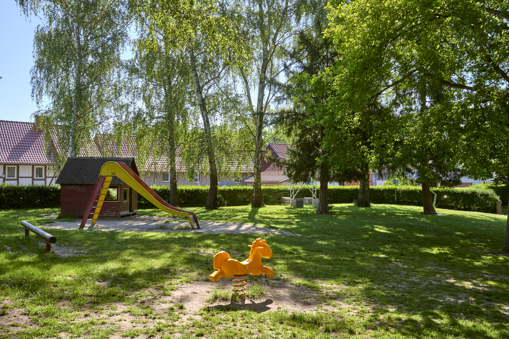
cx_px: 254
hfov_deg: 54.4
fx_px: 495
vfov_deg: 37.9
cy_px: 170
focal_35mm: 35
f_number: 11
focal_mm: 35
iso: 100
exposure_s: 1/50
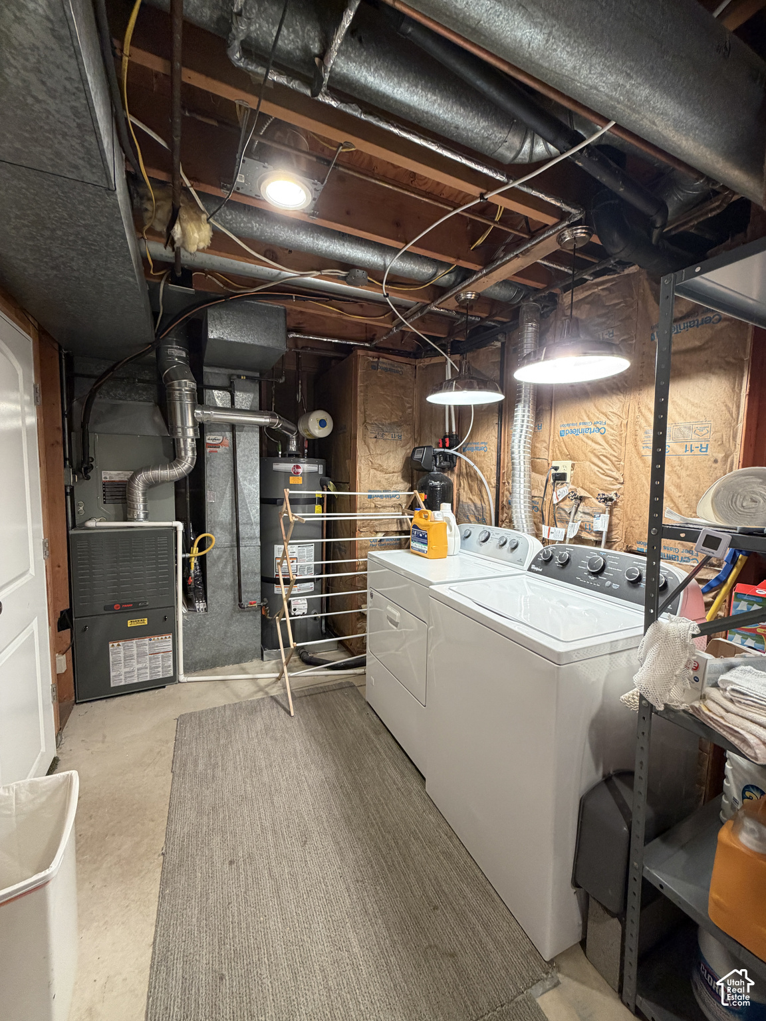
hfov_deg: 85.7
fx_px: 413
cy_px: 510
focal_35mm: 14
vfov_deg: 102.1
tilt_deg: -4.7
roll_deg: -0.8
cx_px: 383
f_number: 2.2
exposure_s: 1/60
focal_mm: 2.22
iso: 250
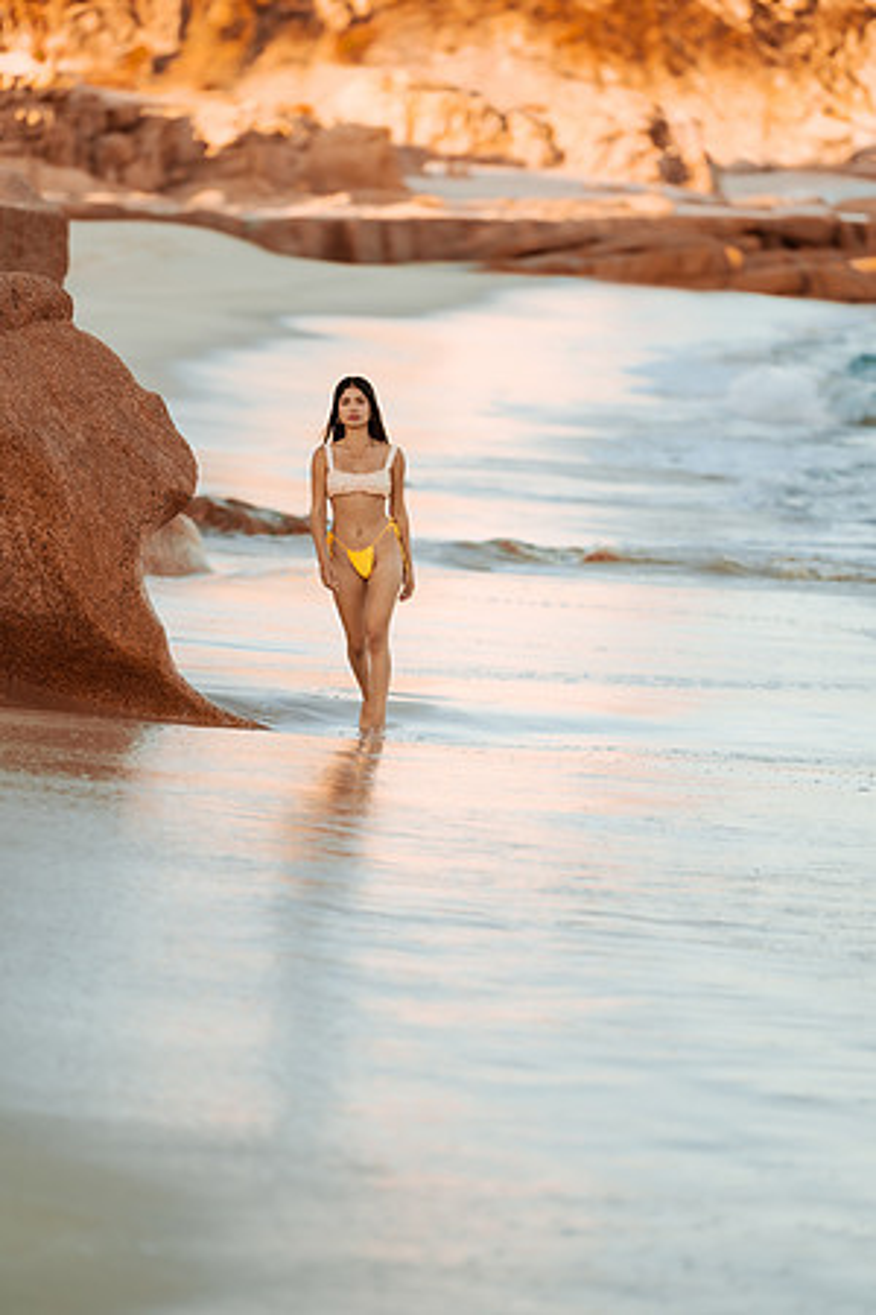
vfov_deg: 15.2
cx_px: 438
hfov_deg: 10.2
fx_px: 4927
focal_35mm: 135
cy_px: 658
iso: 100
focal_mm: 135
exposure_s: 1/800
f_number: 1.8
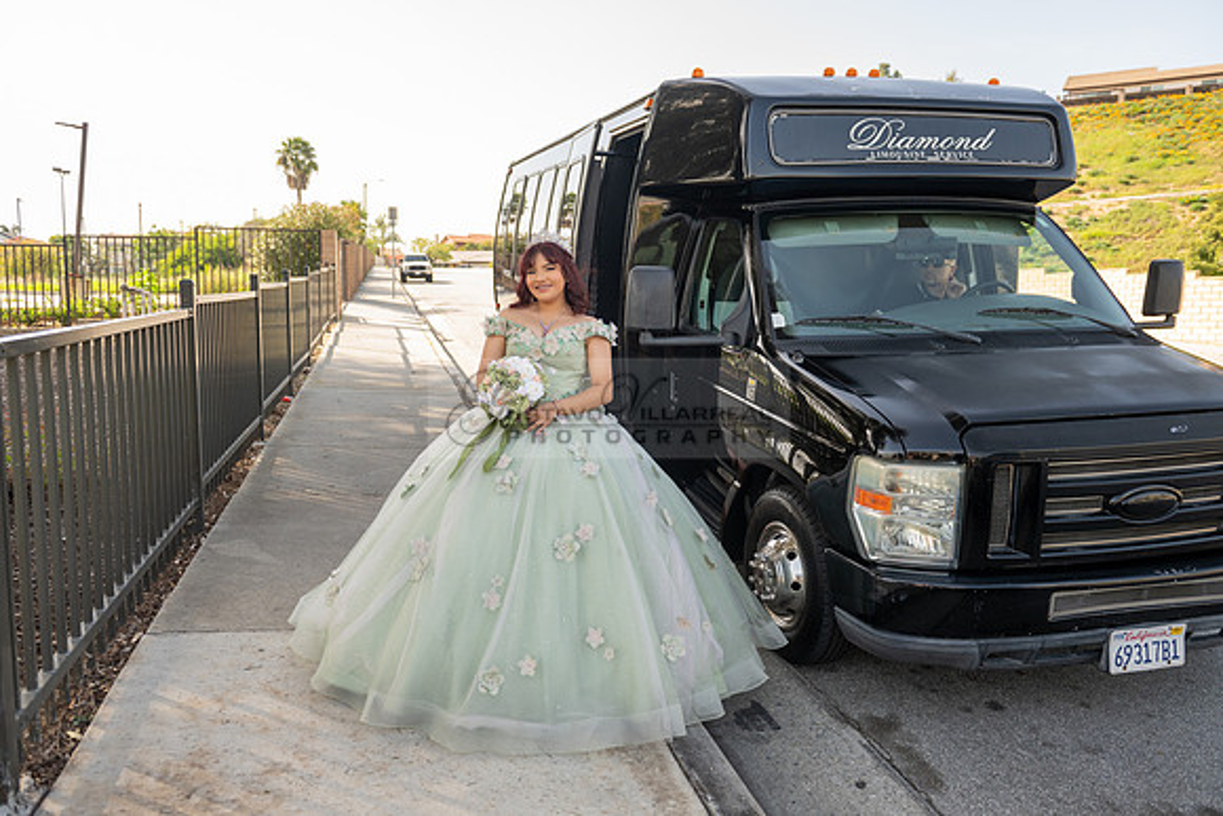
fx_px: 872
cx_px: 584
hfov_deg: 70.1
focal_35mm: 26
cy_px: 413
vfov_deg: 50.2
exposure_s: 1/500
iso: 200
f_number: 3.5
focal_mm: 24
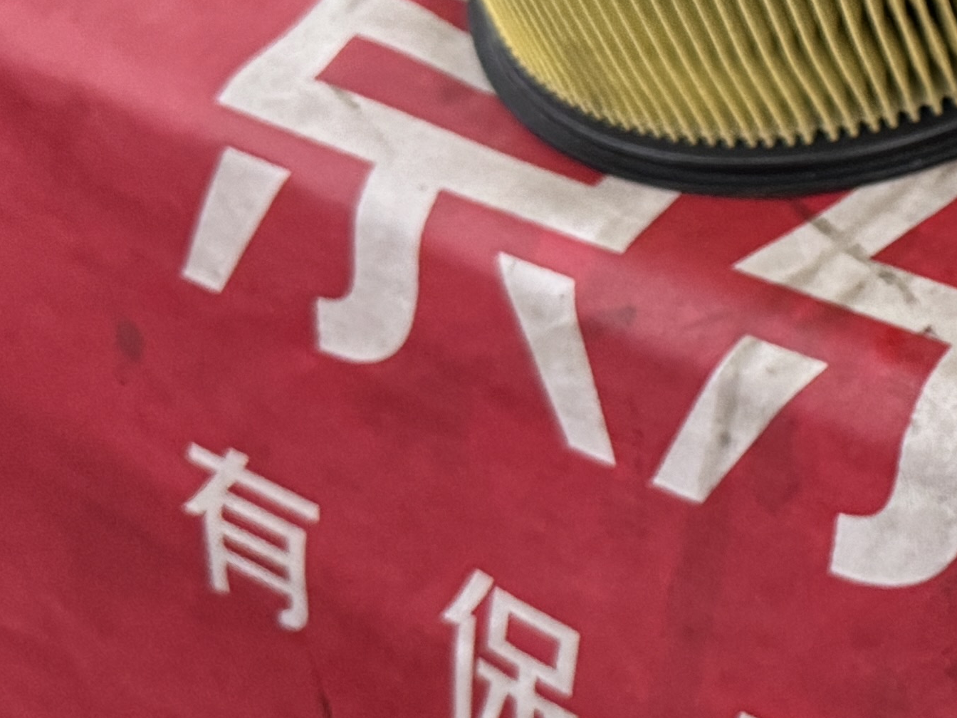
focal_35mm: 102
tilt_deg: -32.2
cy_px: -50
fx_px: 2820
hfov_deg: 16.9
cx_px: 1565
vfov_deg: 14.2
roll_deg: -0.6
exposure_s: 1/60
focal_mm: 6.76
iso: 400
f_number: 1.78
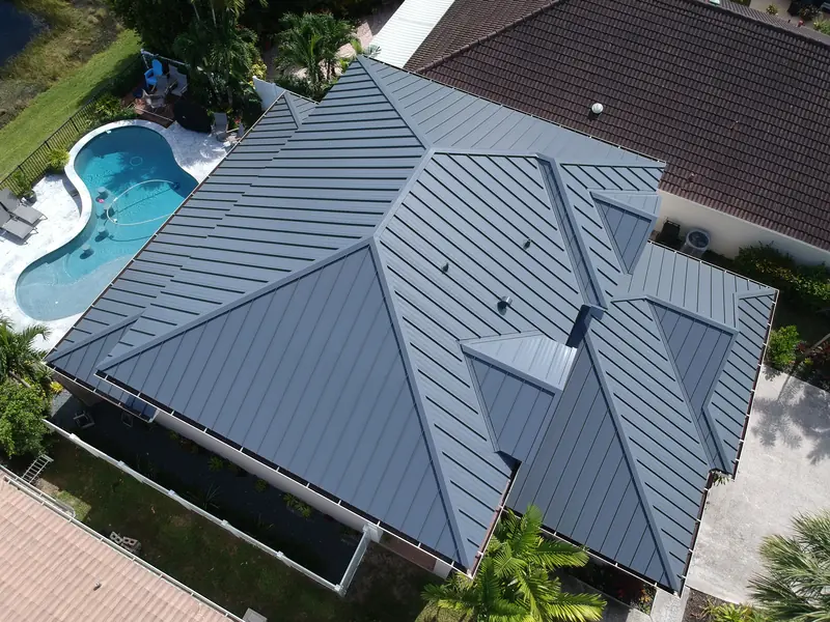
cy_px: 311
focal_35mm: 25
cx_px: 415
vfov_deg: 54.9
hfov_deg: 69.4
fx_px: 599
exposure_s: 1/800
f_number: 2.6
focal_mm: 4.49
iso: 100
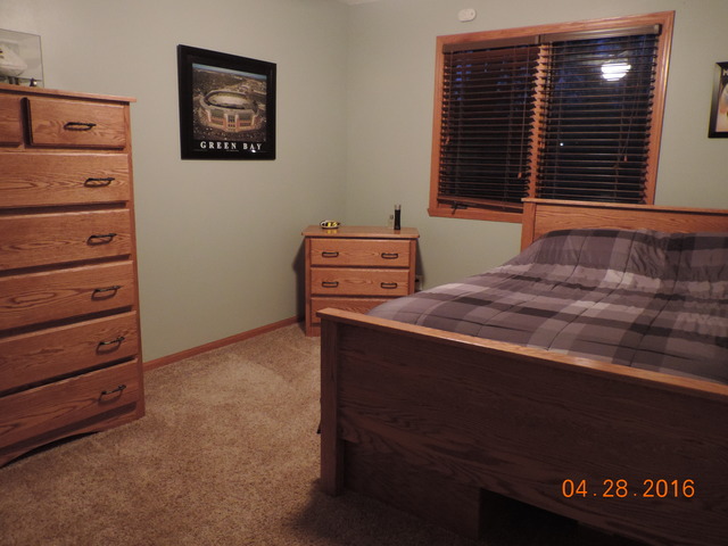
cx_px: 364
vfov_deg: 49.7
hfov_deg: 63.4
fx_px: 589
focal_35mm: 28
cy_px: 273
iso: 800
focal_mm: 4.9
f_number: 3.1
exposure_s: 1/8
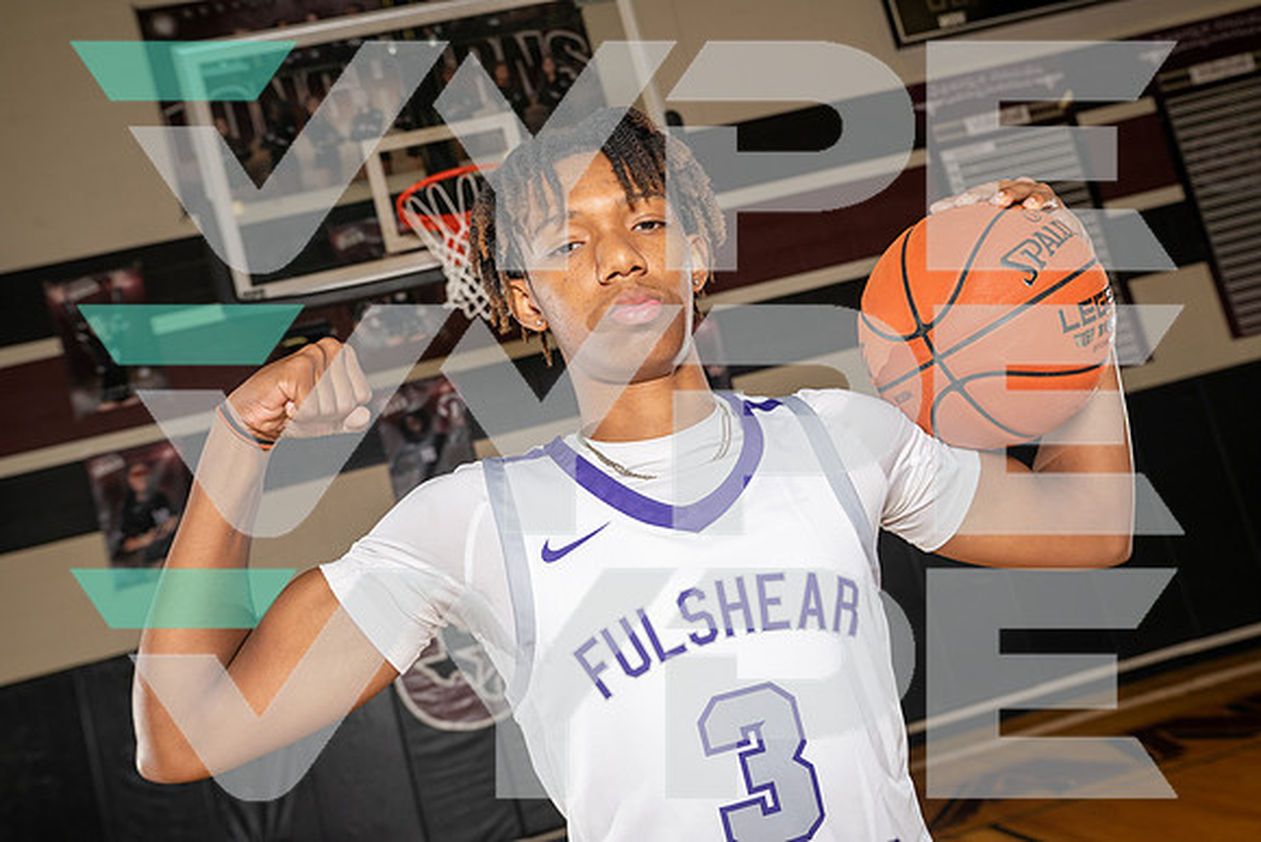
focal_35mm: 37
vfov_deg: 36.0
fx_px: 1296
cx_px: 630
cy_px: 421
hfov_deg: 51.9
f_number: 5.6
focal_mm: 37
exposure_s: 1/250
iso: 320
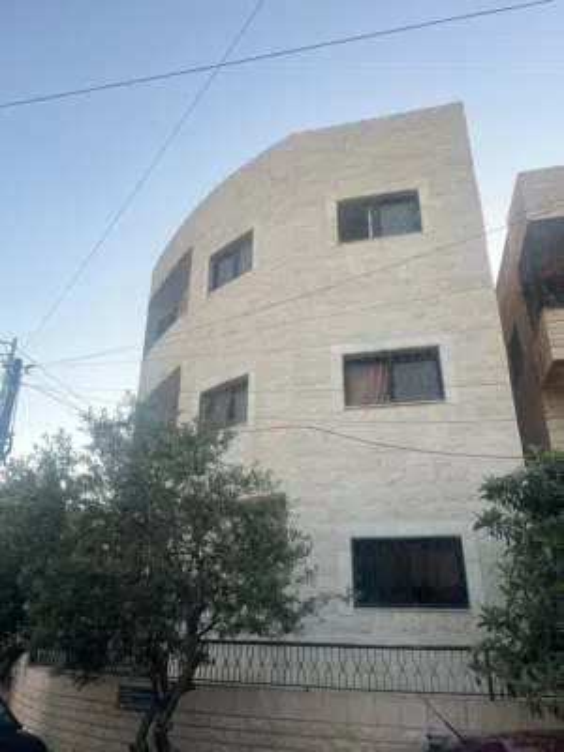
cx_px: 282
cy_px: 376
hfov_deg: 53.1
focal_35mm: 26
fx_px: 565
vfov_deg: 67.3
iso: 50
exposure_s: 1/572
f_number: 1.5
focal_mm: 5.7
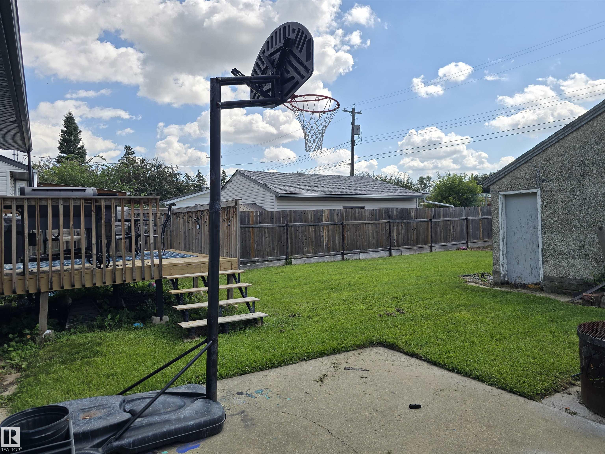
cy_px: 227
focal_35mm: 23
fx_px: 402
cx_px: 302
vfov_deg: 58.9
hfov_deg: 73.9
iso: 12
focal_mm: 6.3
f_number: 1.7
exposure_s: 1/841
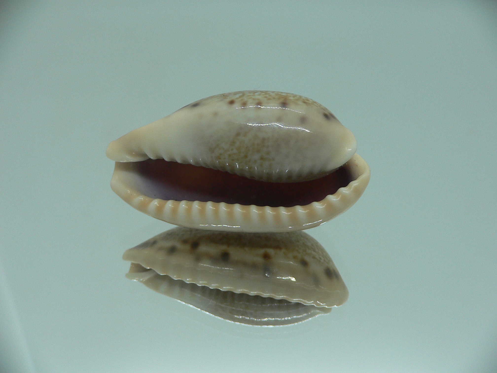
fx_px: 503
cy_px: 186
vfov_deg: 40.7
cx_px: 248
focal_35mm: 35
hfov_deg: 52.6
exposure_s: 1/60
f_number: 2.8
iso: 100
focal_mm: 4.6
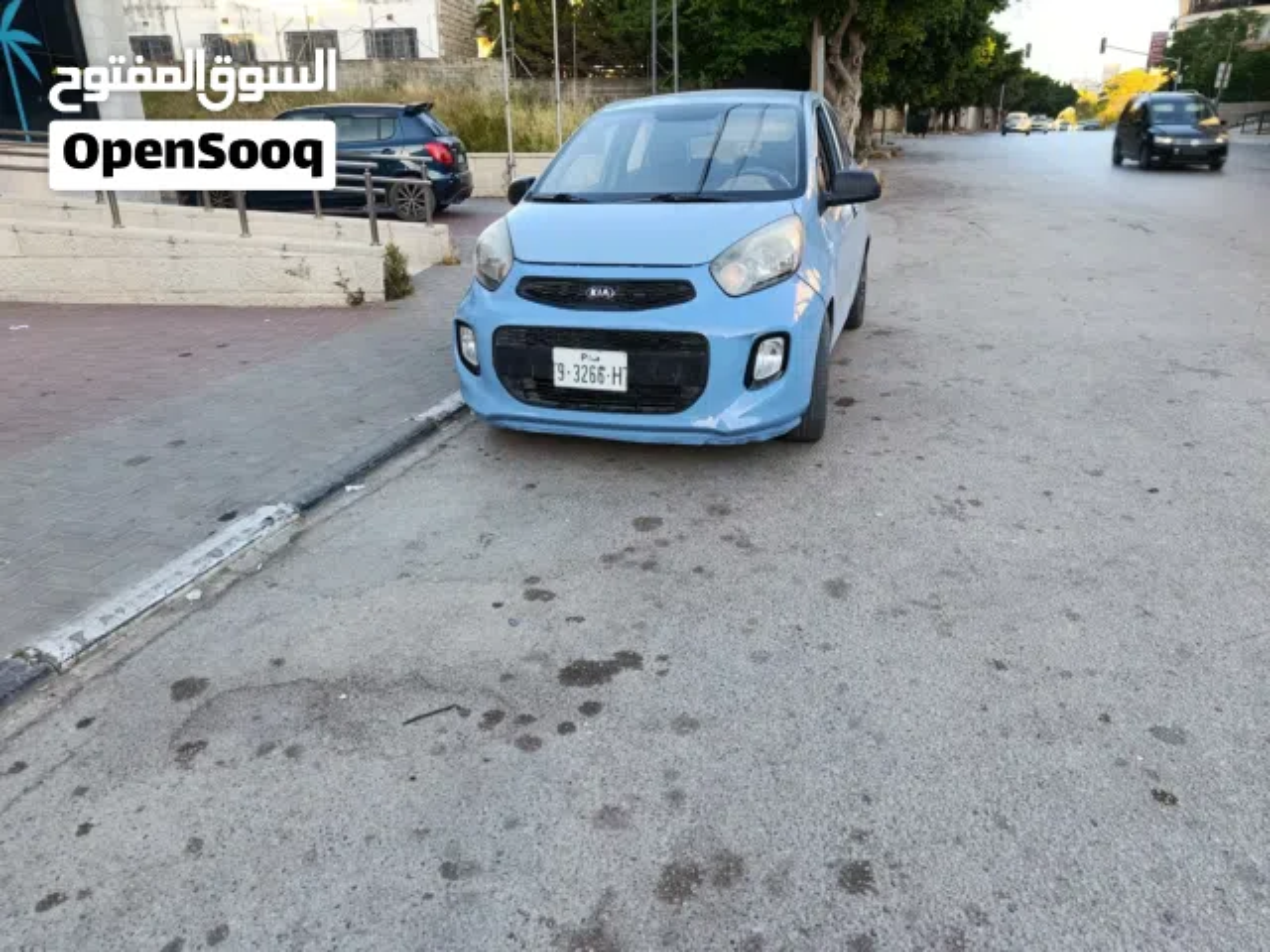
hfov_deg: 73.9
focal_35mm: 23
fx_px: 844
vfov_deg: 58.9
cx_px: 635
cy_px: 476
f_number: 1.65
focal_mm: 6.11
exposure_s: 1/100
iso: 102
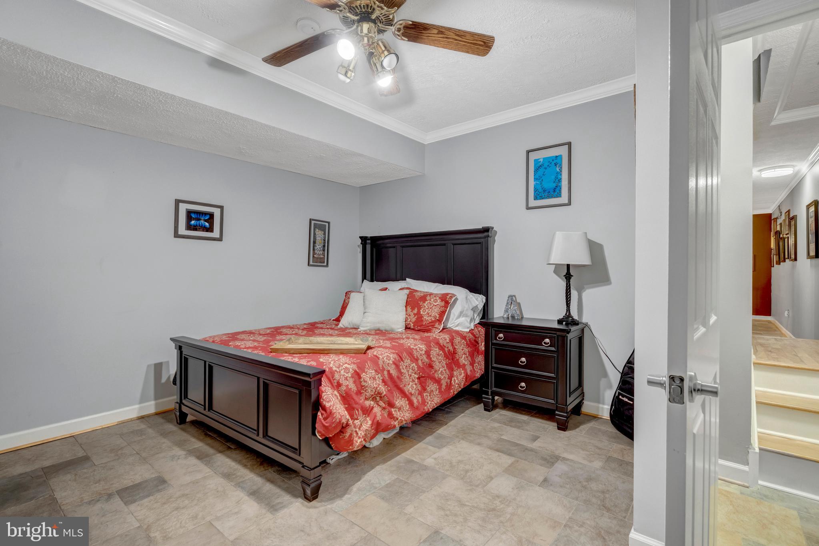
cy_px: 273
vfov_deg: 73.8
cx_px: 410
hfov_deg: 96.7
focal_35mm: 16
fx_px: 364
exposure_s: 1/8
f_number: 8
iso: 1250
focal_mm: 16
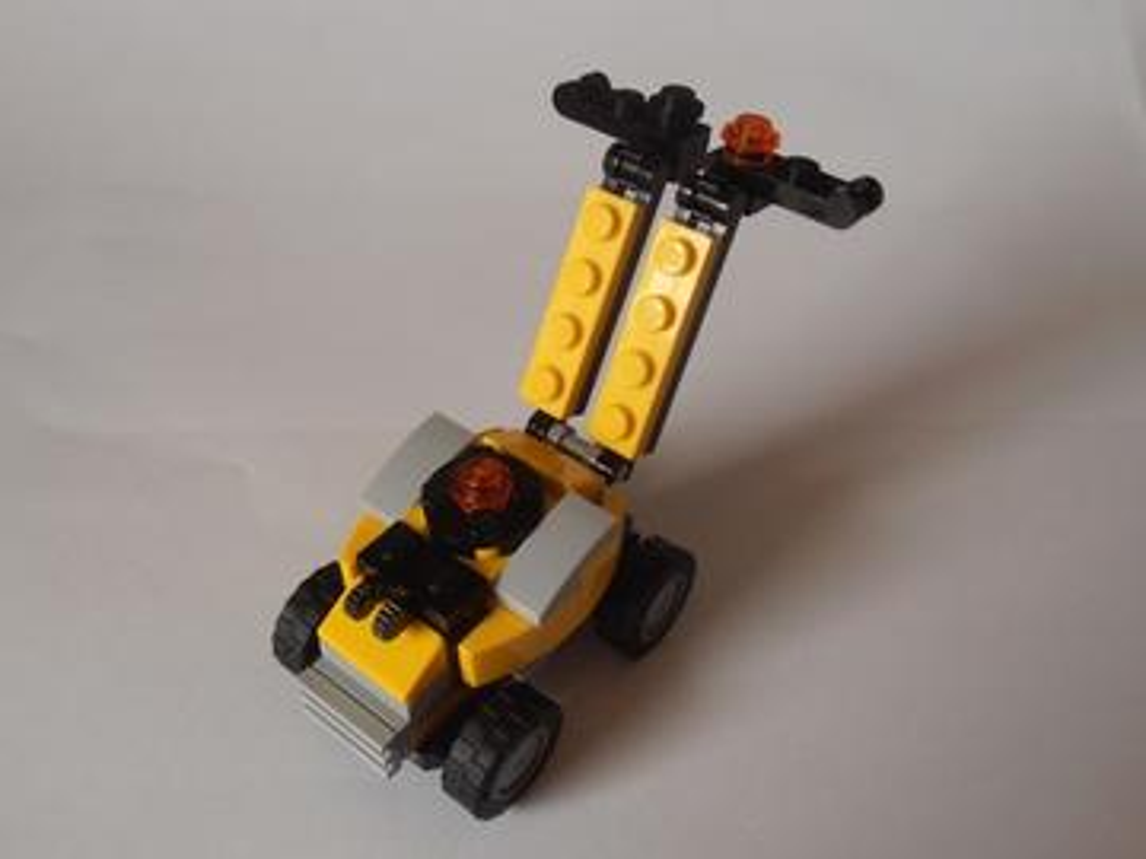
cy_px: 430
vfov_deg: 38.7
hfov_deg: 50.1
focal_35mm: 37
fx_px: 1225
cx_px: 573
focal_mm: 6.61
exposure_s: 1/40
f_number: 3.9
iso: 125
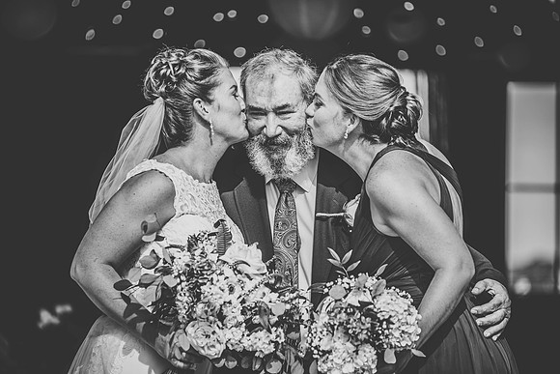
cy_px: 187
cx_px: 280
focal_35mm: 180
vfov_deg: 7.6
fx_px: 2801
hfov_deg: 11.4
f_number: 2.8
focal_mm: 180
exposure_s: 1/2500
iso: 200
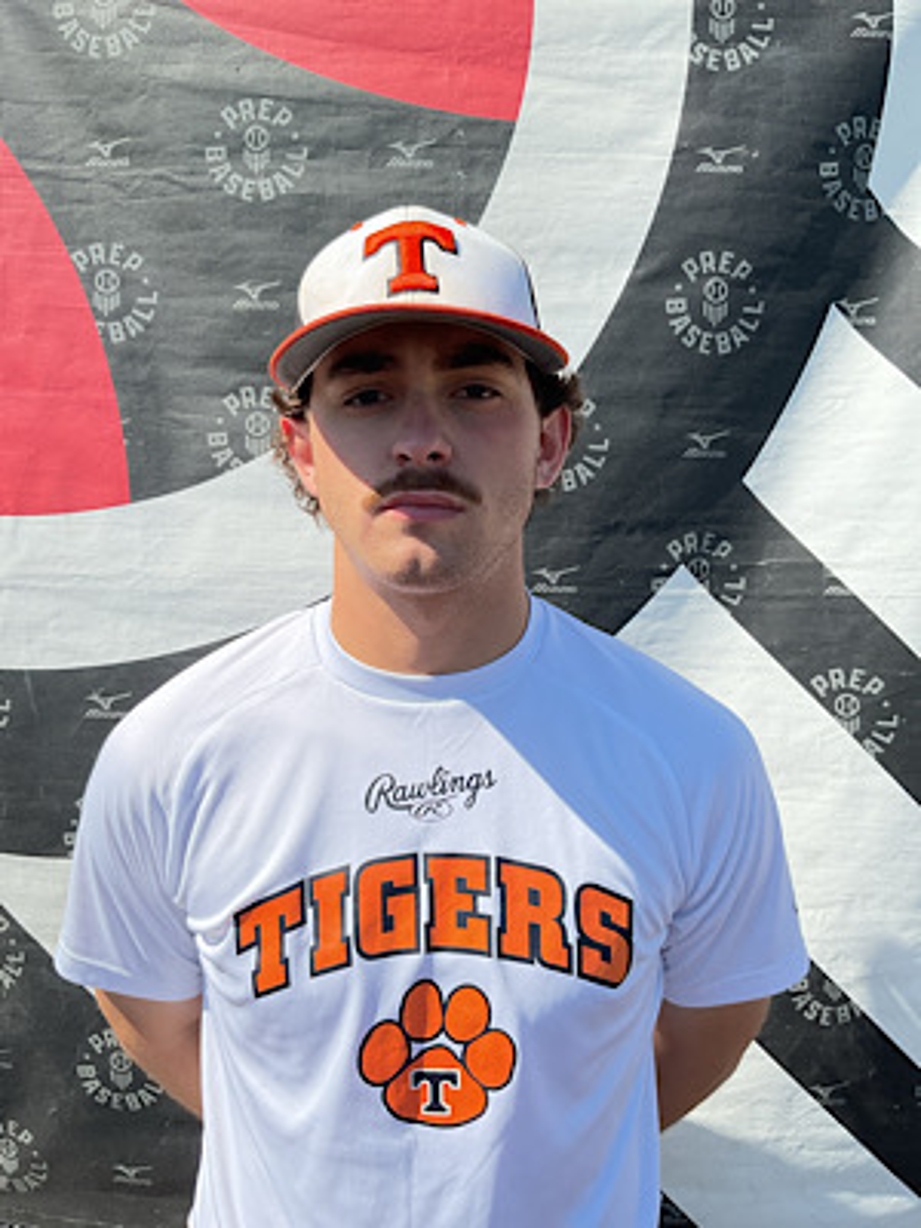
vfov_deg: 61.7
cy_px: 614
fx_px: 1029
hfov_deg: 48.2
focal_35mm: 29
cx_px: 460
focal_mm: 3
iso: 16
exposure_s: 1/1730
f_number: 1.8
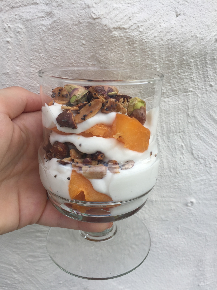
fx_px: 242
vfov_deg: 61.7
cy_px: 145
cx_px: 108
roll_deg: +0.5
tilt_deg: -24.7
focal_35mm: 29
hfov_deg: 48.2
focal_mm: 4.15
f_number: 2.2
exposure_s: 1/565
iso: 32
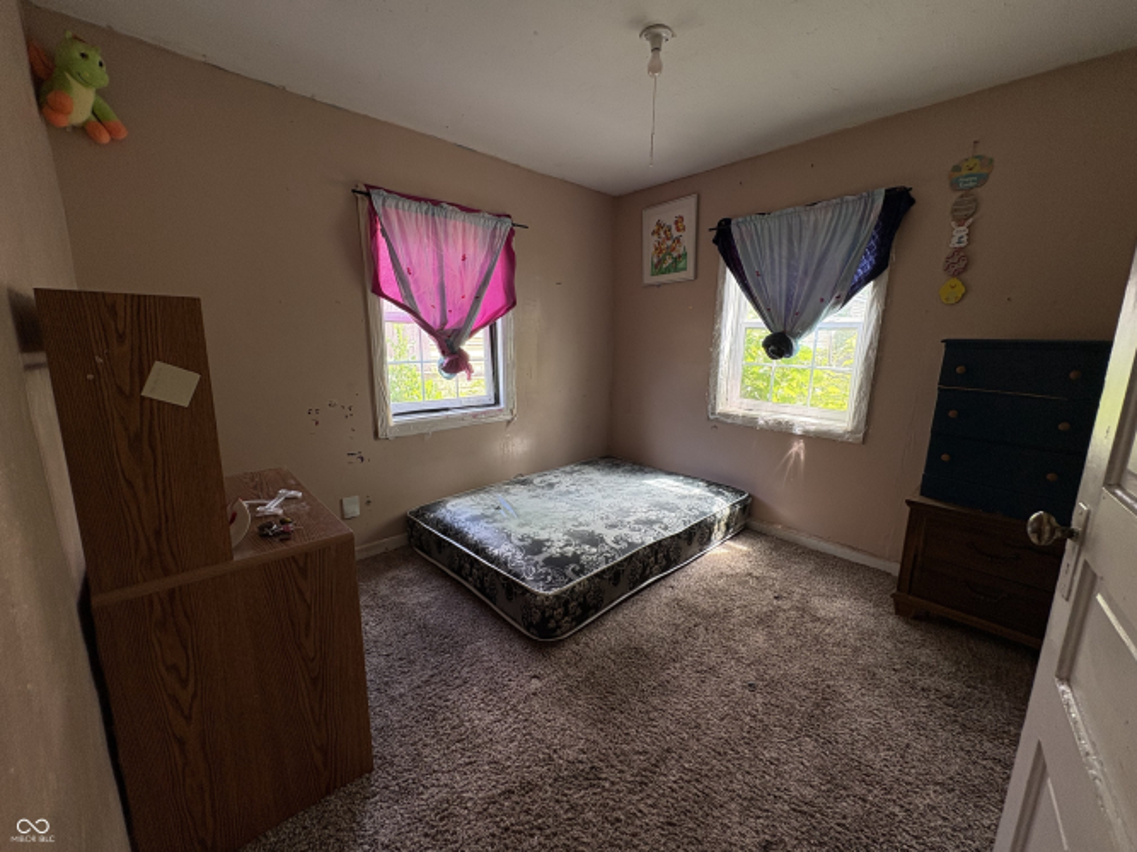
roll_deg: +1.0
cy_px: 426
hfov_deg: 102.1
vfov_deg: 85.7
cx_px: 568
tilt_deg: -10.9
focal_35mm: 14
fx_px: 460
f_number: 2.2
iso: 160
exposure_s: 1/99
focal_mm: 2.22
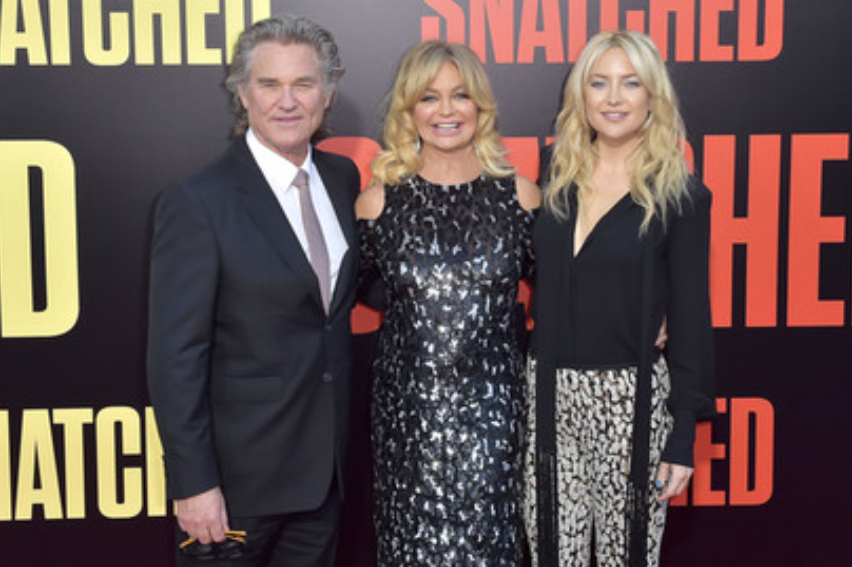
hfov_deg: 40.3
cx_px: 451
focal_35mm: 49
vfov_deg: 27.5
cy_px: 257
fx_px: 1159
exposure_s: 1/320
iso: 500
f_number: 6.3
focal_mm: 44
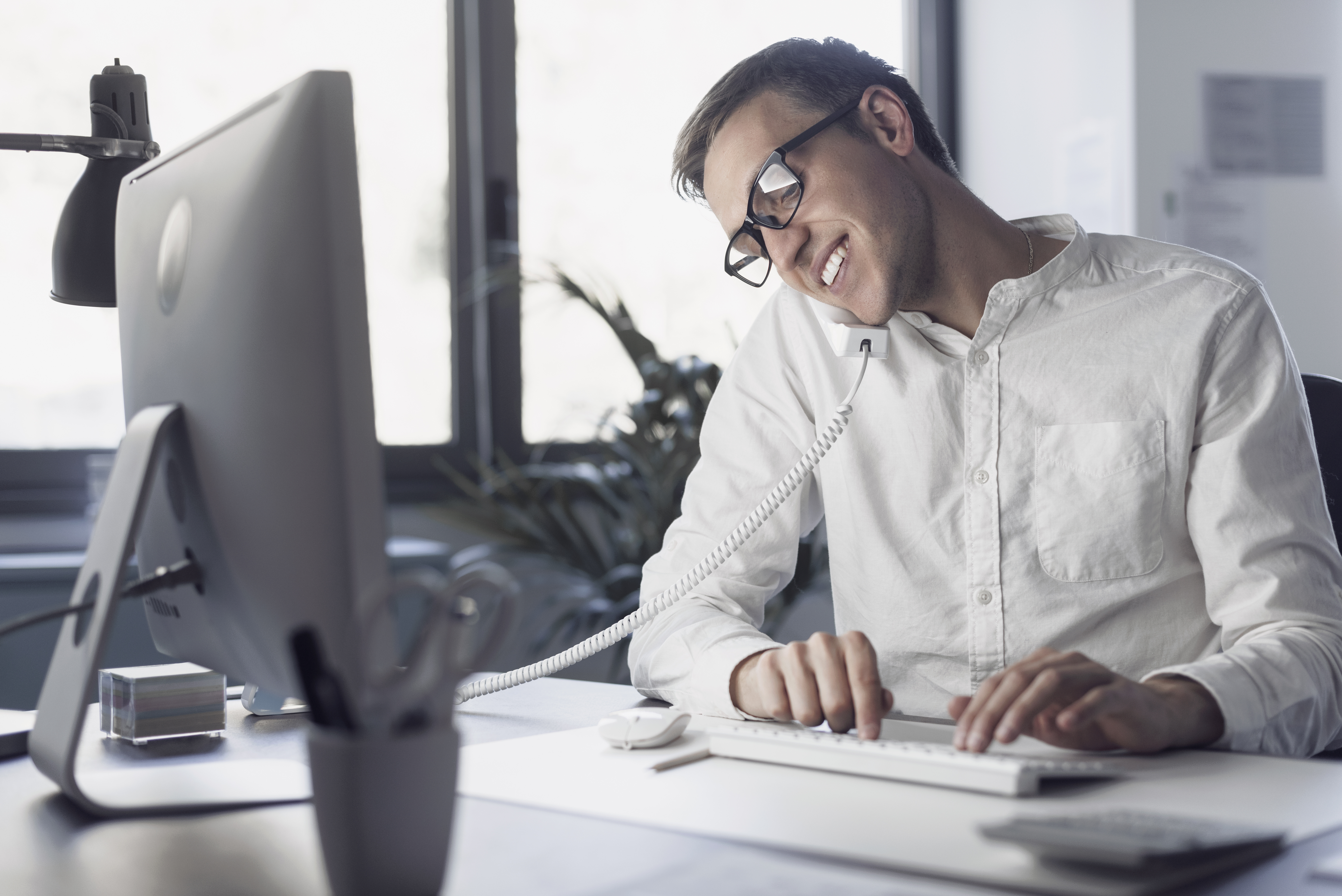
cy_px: 448
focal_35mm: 50
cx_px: 671
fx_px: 1864
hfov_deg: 39.6
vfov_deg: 27.0
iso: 250
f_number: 2.2
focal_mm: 50
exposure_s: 1/80
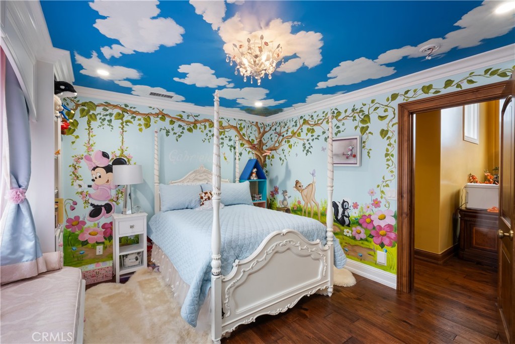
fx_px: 229
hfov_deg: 96.7
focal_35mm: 16
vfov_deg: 73.8
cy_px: 172
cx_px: 258
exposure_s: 8
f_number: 22
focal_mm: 16
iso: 100
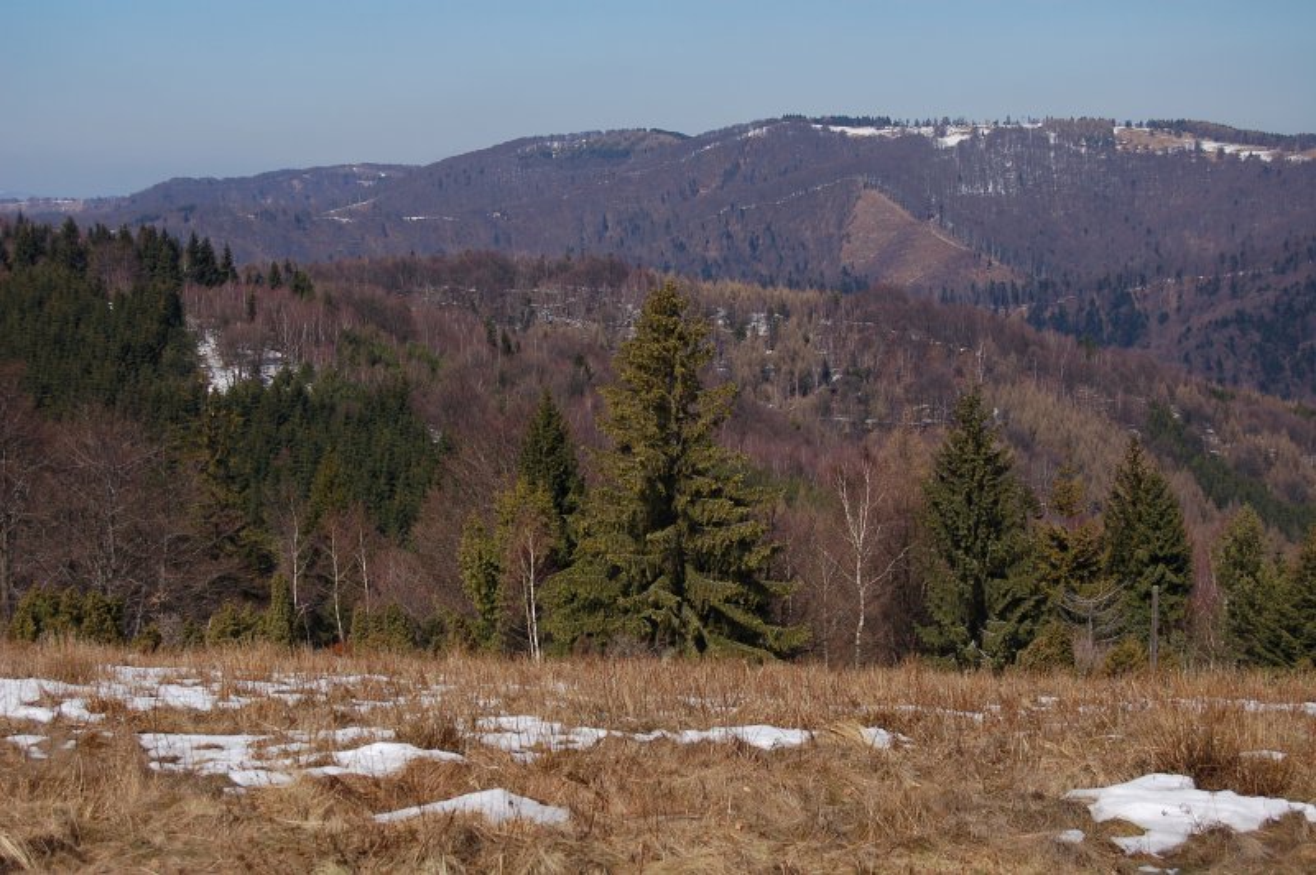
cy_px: 438
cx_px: 658
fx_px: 2520
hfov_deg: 29.3
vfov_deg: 19.7
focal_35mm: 69
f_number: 7.1
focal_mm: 46
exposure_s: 1/800
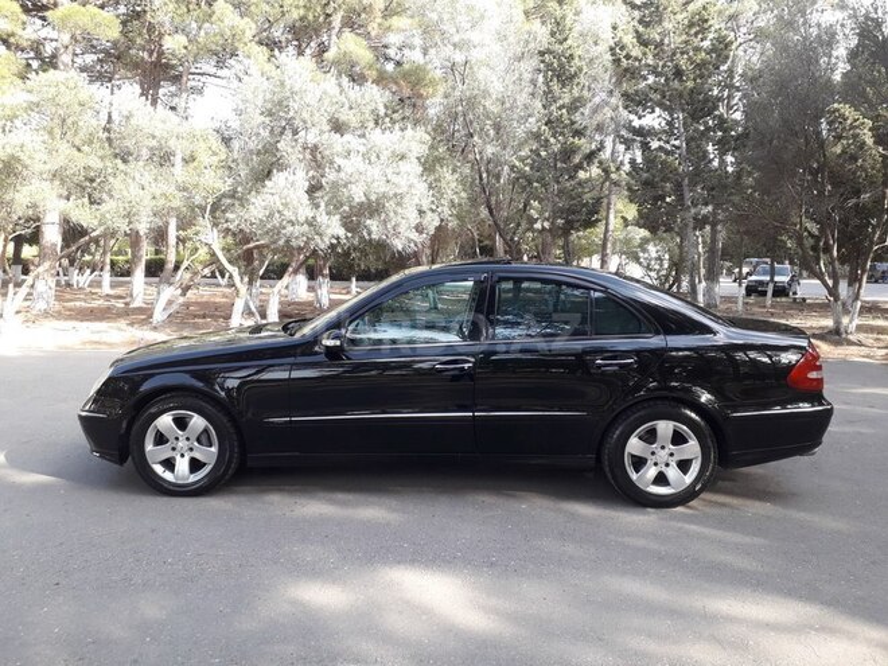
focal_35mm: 27
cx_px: 444
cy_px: 333
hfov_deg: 65.3
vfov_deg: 51.4
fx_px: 693
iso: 40
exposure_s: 1/160
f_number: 1.9
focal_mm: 3.6
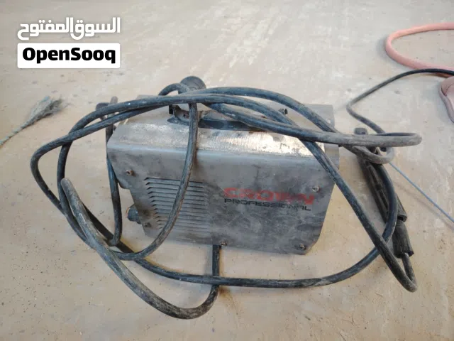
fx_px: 315
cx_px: 227
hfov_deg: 71.6
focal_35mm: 24
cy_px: 170
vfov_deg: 56.8
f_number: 1.75
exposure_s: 1/33.3
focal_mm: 5.25
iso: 1081
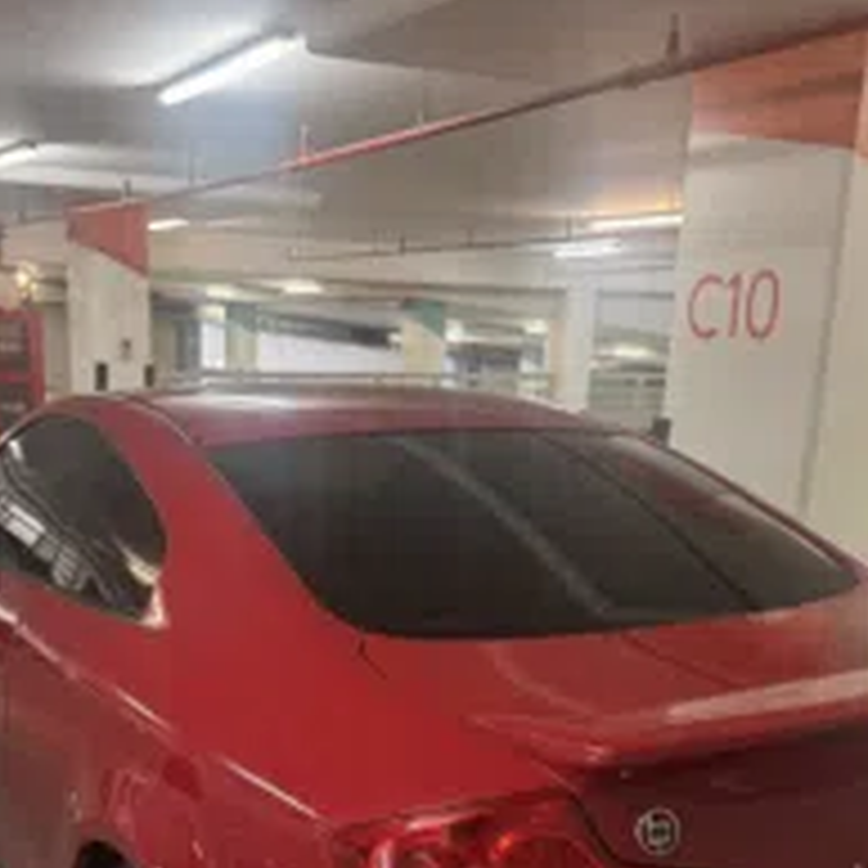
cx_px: 504
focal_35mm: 44
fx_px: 1248
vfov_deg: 36.4
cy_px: 751
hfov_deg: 38.2
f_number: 1.78
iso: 500
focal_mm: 6.76
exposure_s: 1/50
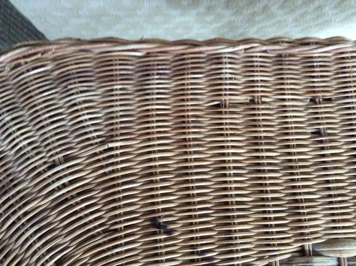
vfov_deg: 44.1
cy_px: 133
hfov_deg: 56.9
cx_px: 178
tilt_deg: -73.4
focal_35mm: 32
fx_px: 329
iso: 250
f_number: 2.4
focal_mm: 3.3
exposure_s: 1/25
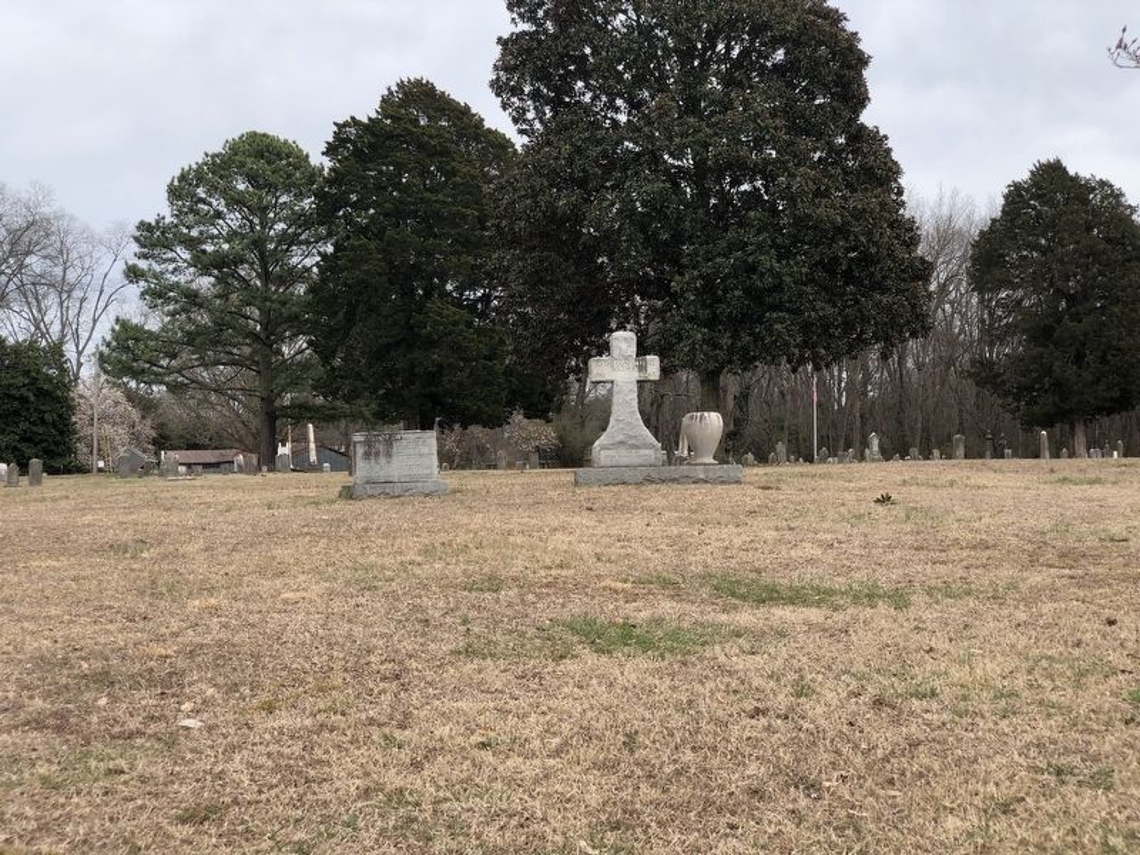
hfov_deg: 36.8
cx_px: 570
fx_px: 1713
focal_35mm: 52
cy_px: 428
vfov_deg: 28.0
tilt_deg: +2.3
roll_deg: +2.1
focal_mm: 6
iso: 16
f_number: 2.4
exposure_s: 1/273
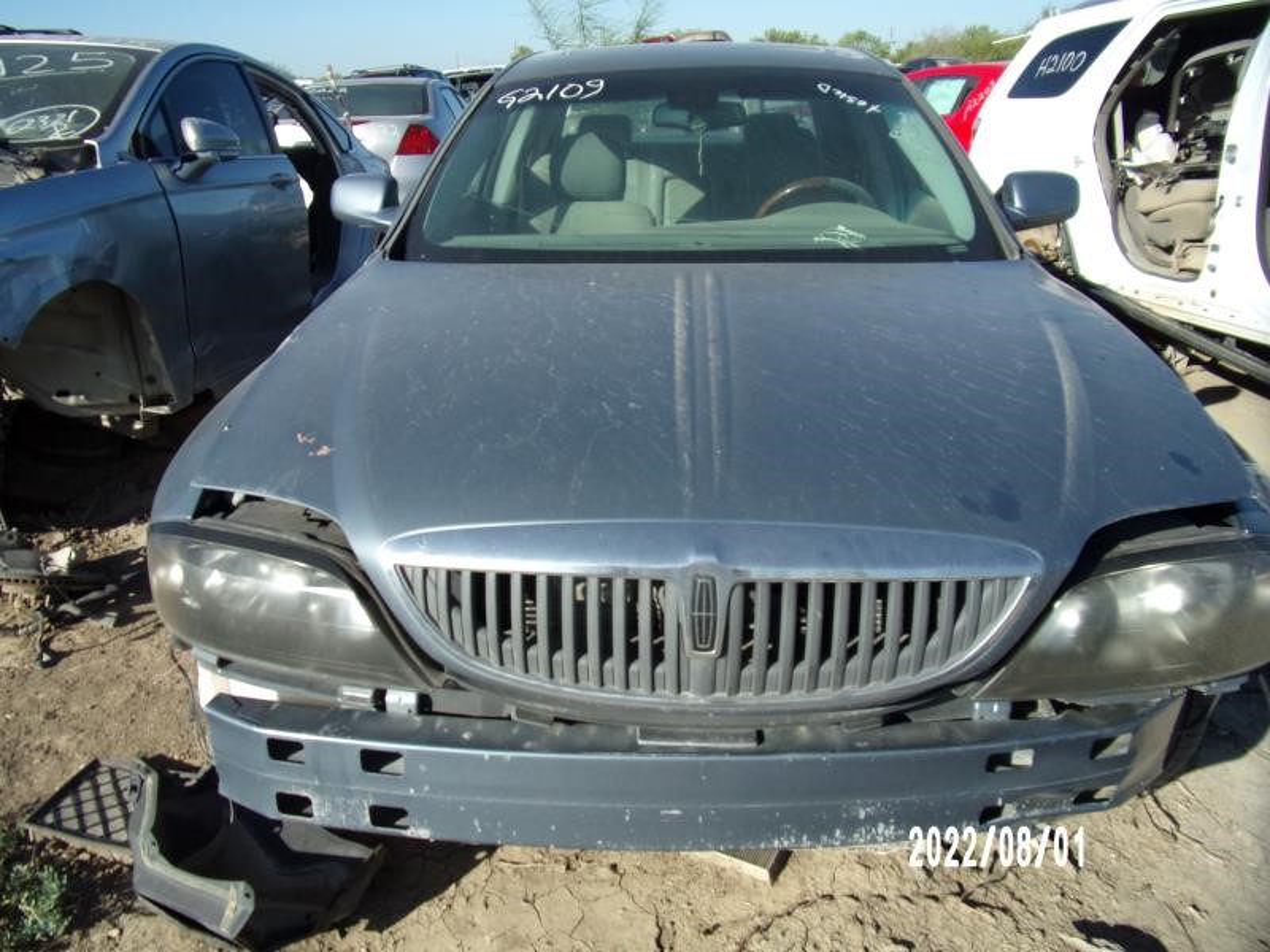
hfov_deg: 71.6
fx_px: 881
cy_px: 476
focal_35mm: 24
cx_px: 635
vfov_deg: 56.8
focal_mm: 4.3
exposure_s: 1/800
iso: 80
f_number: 3.3
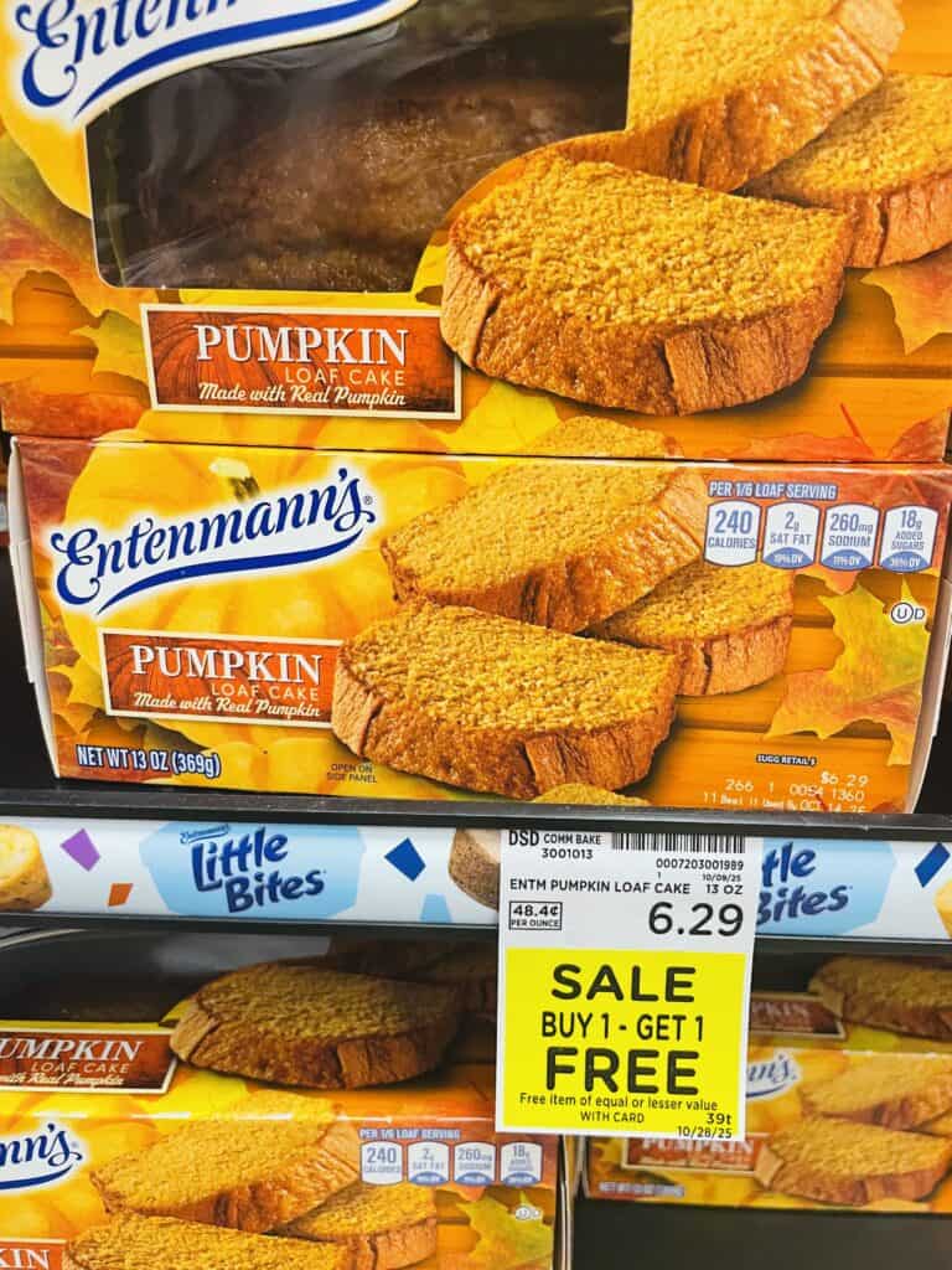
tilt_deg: -17.4
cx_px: 476
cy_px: 635
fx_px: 953
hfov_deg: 53.1
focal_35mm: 26
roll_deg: -0.4
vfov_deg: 67.3
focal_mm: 4.2
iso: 200
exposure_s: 1/60
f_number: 1.6
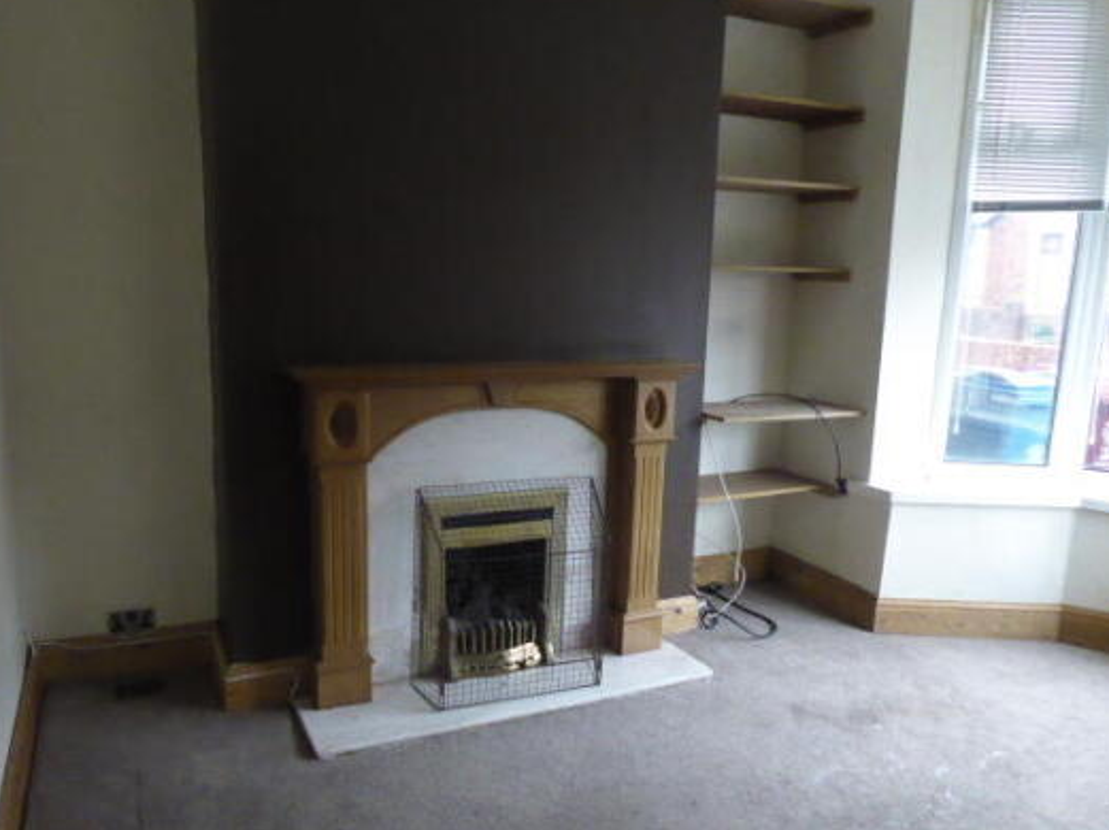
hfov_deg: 63.3
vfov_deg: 49.7
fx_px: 896
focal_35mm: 28
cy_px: 416
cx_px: 499
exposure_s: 1/100
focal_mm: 4.3
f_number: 3.3
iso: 1600
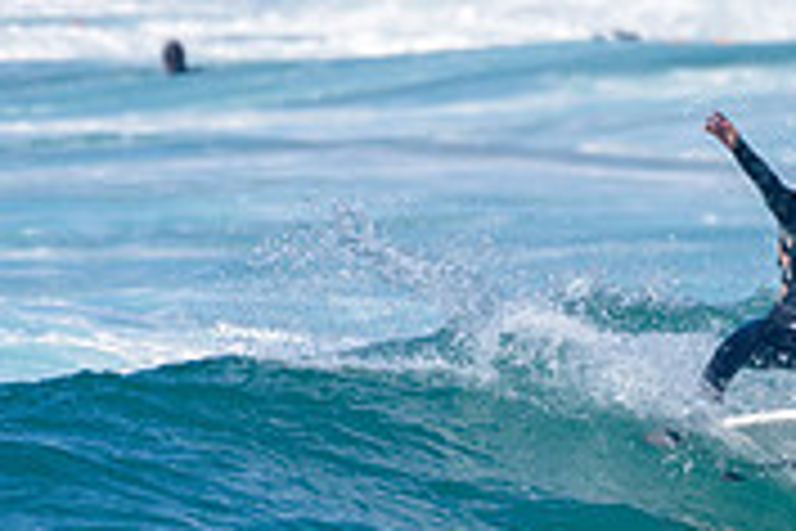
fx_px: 44285
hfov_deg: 1.0
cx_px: 860
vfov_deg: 0.7
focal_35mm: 2003
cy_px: 459
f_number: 5.6
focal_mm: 500
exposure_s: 1/2000
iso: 140
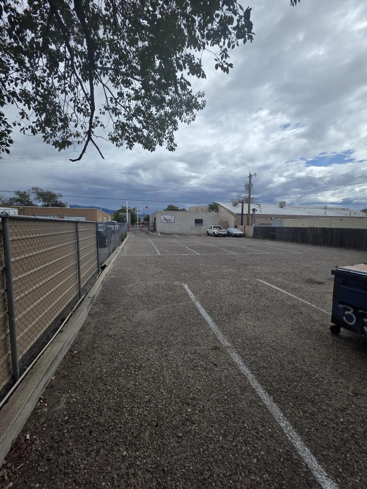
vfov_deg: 106.2
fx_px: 184
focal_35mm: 13
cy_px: 244
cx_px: 184
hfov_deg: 89.9
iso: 40
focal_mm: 2.2
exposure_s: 1/3873
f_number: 1.9
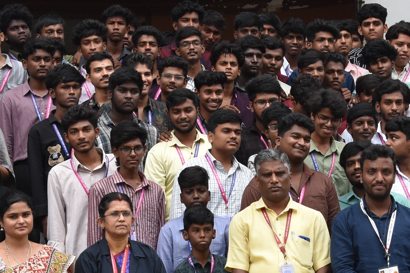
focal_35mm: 158
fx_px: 1794
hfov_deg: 13.0
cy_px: 137
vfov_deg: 8.7
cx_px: 238
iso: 450
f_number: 8
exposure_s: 1/500
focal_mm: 35
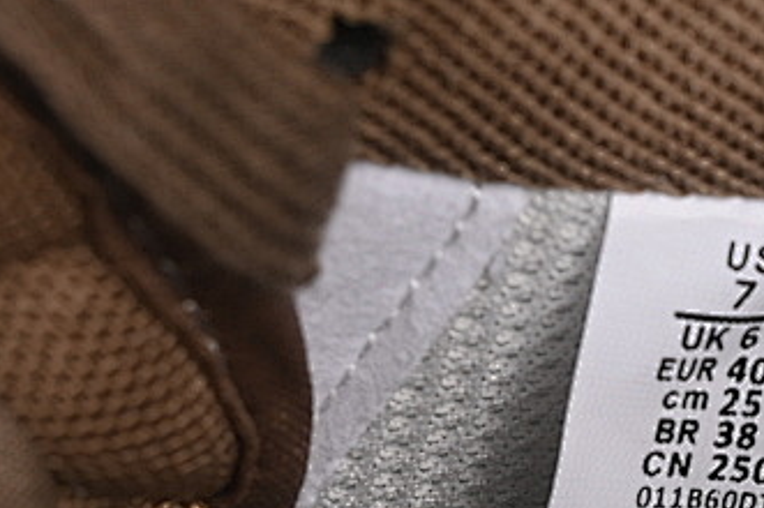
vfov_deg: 5.6
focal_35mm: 245
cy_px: 584
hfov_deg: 8.3
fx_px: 5194
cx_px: 930
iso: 160
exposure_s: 1/80
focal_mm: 50
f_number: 7.1
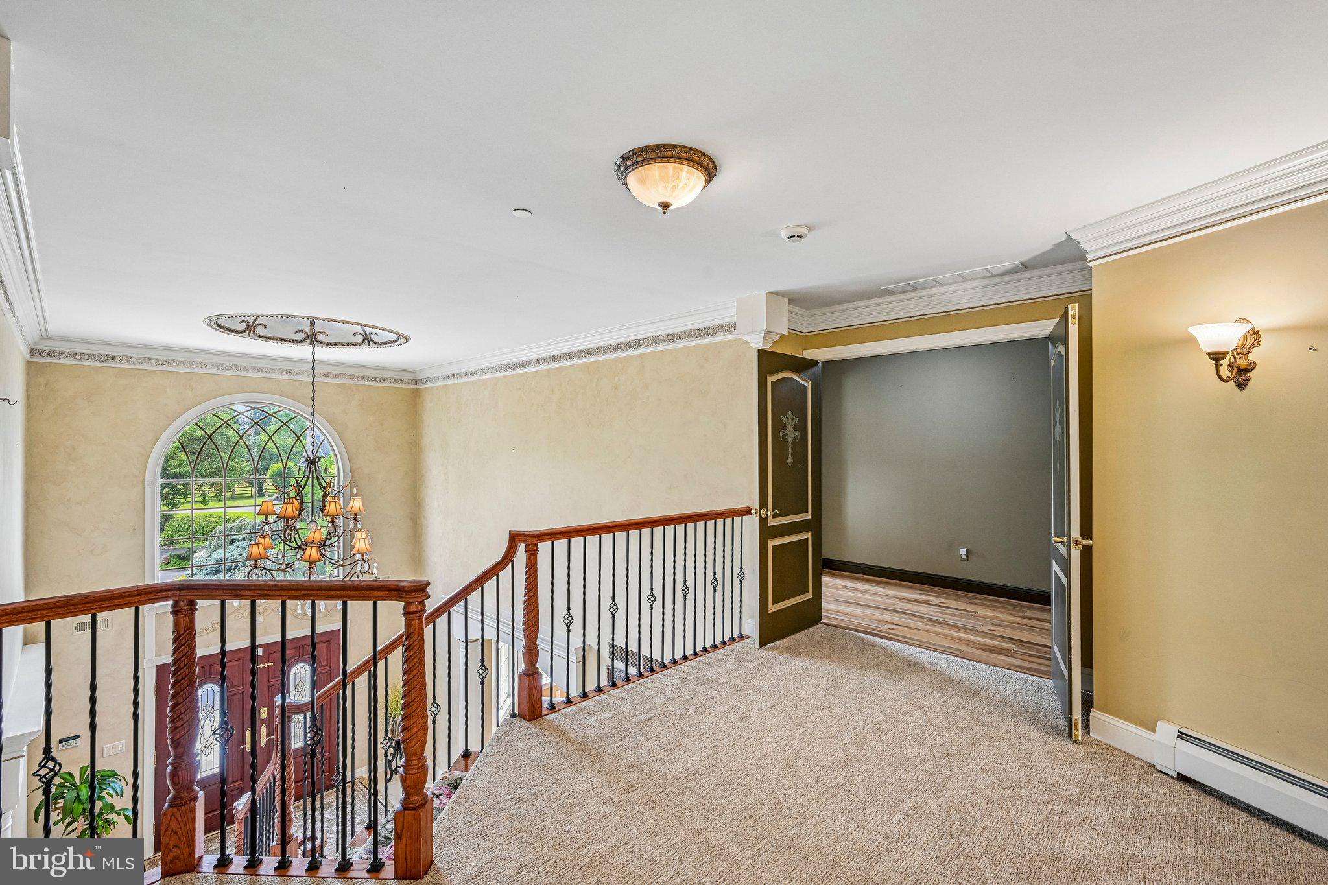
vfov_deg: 75.5
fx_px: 572
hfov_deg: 98.5
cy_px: 442
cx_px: 664
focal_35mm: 16
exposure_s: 1/60
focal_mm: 15.5
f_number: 8
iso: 800
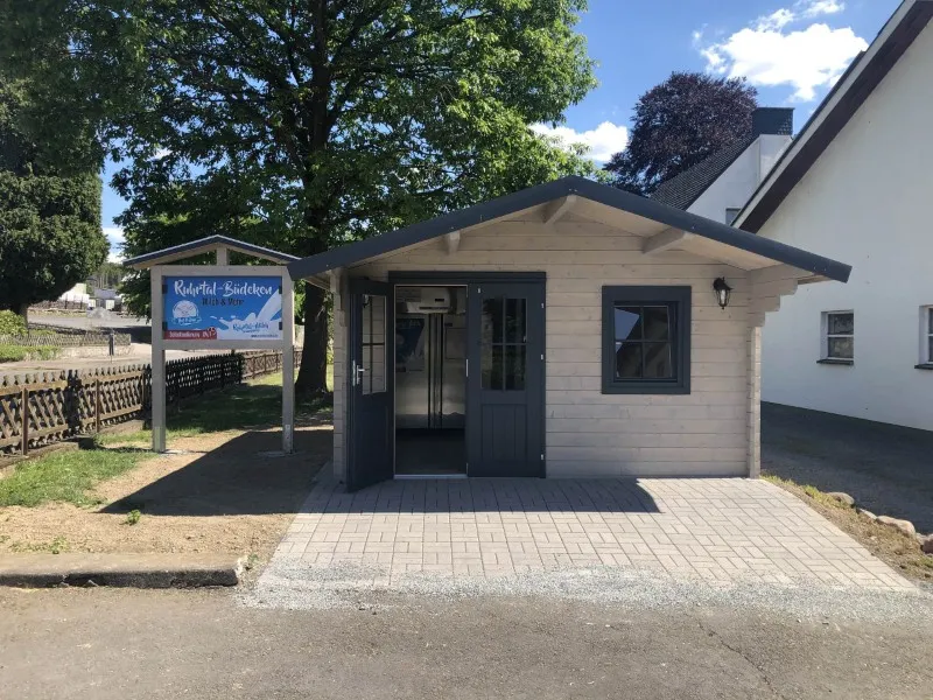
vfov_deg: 49.7
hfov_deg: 63.4
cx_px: 466
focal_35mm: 28
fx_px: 755
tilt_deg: -3.3
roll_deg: -0.7
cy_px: 350
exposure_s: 1/941
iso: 20
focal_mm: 3.99
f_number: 1.8
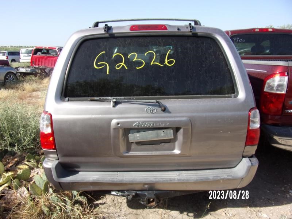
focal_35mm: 24
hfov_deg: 71.6
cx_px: 146
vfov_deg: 56.8
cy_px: 110
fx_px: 202
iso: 80
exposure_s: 1/640
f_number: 3.3
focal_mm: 4.3
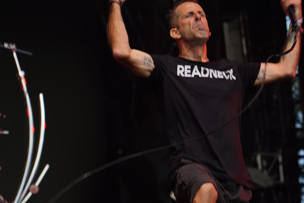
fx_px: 1233
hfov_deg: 14.1
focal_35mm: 146
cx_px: 171
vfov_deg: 9.4
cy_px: 98
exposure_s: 1/125
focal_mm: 105
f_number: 4
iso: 125
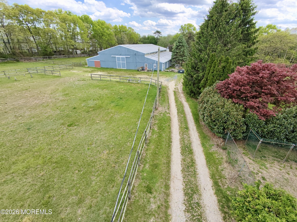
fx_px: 137
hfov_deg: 94.5
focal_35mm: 16
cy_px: 111
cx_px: 148
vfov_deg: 78.1
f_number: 2.55
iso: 100
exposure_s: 1/690
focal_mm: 16
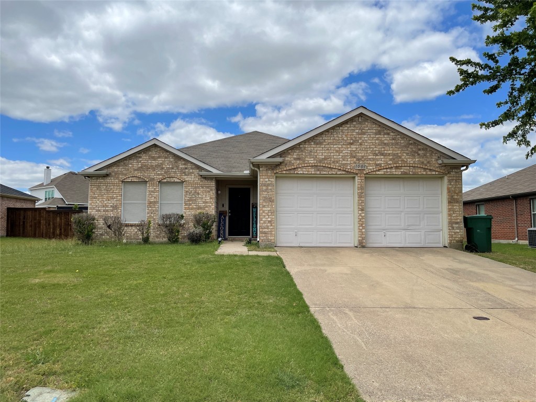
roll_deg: +0.5
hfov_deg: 67.3
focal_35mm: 26
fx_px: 403
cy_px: 201
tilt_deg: +4.5
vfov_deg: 53.1
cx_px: 268
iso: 32
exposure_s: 1/5814
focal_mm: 4.2
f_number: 1.6
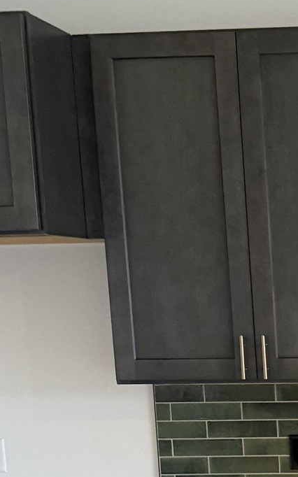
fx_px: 1118
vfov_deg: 23.1
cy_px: 482
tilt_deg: -8.3
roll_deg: +1.4
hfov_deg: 13.8
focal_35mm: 86
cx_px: 503
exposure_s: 1/60
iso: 320
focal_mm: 6.76
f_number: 1.78
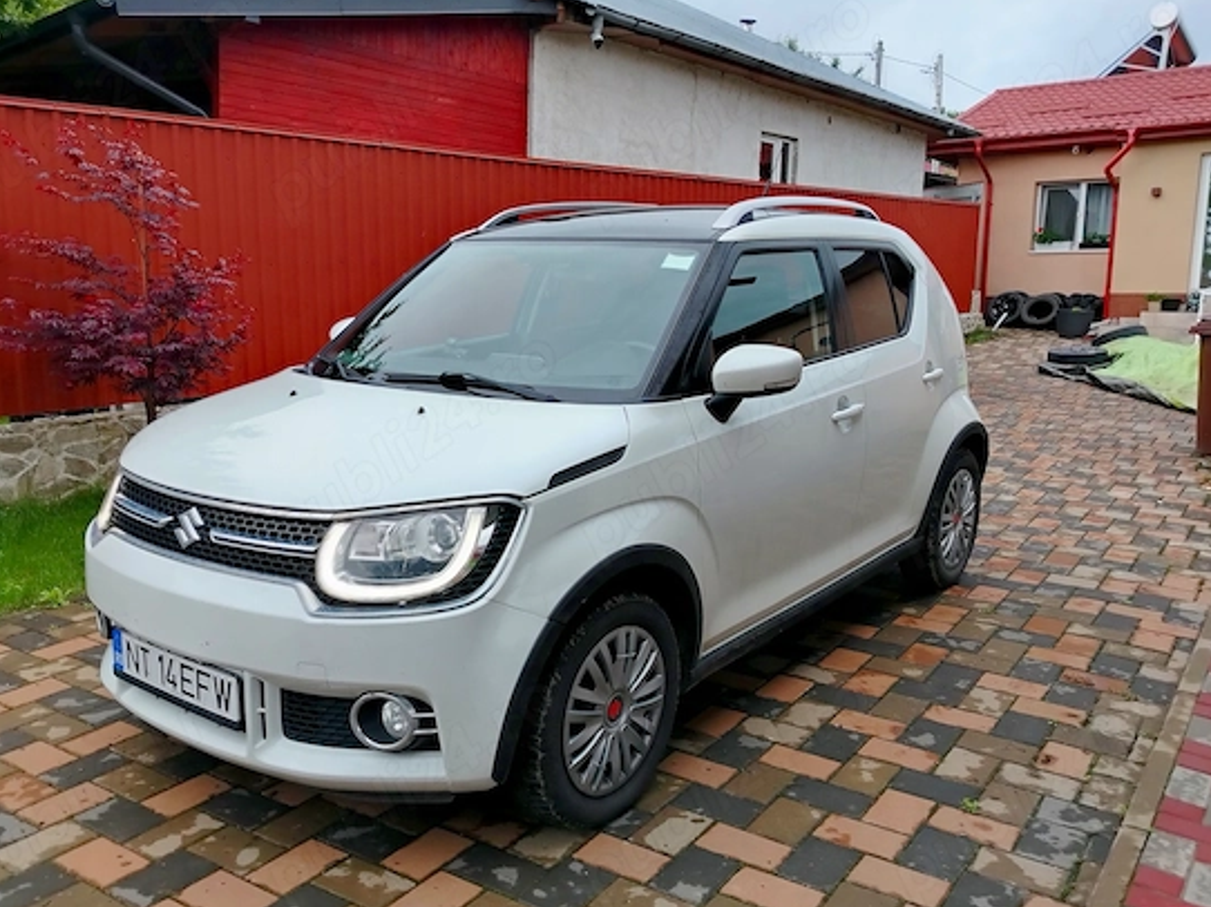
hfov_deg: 58.3
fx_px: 1084
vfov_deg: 45.4
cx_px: 568
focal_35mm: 31
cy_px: 471
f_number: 1.75
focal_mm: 5.25
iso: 143
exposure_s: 1/50
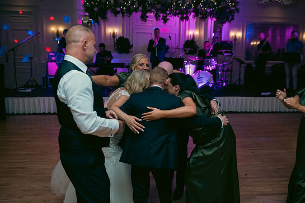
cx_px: 161
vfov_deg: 40.0
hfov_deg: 57.2
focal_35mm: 33
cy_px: 102
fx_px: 280
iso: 1250
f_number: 3.5
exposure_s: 1/160
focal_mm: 31
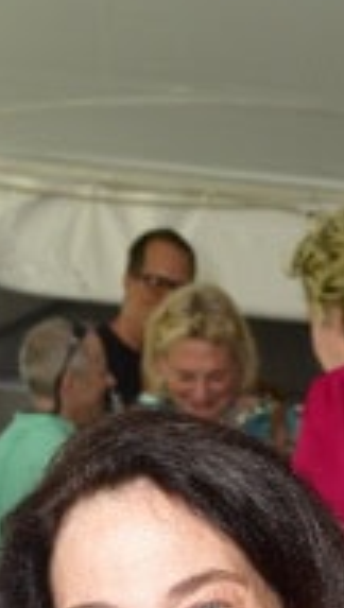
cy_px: 885
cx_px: 245
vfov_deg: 17.0
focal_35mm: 115
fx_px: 1857
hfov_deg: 10.6
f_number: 6.3
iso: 1250
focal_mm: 35
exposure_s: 1/160
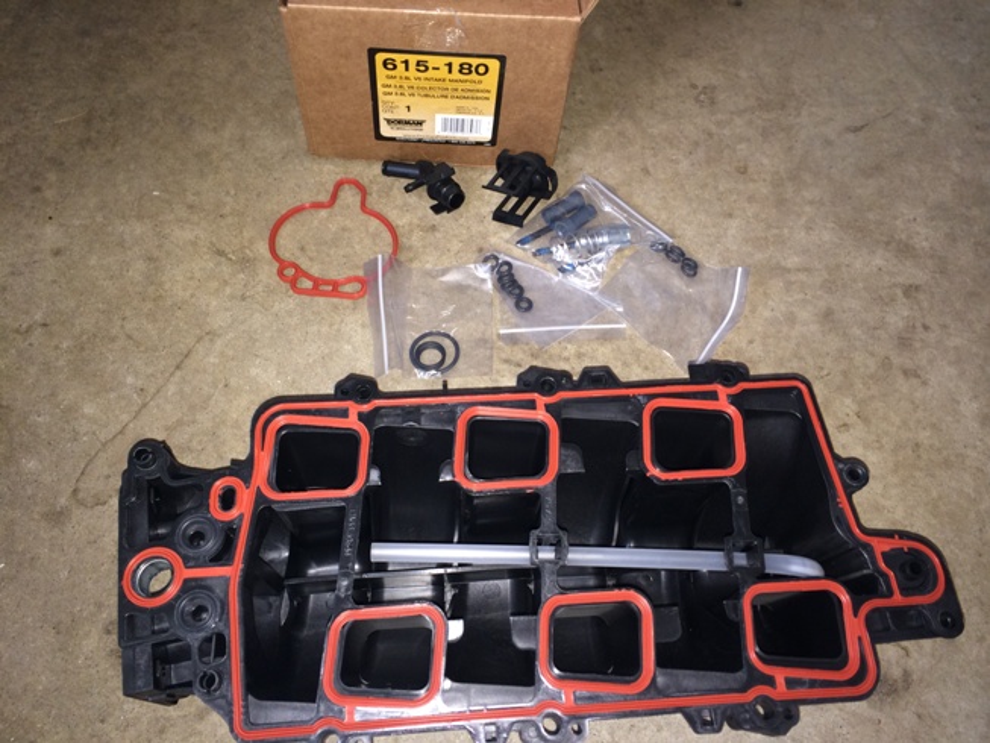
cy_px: 372
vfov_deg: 46.8
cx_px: 495
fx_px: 858
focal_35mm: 30
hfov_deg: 60.0
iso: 80
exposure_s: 1/16
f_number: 2.2
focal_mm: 4.12
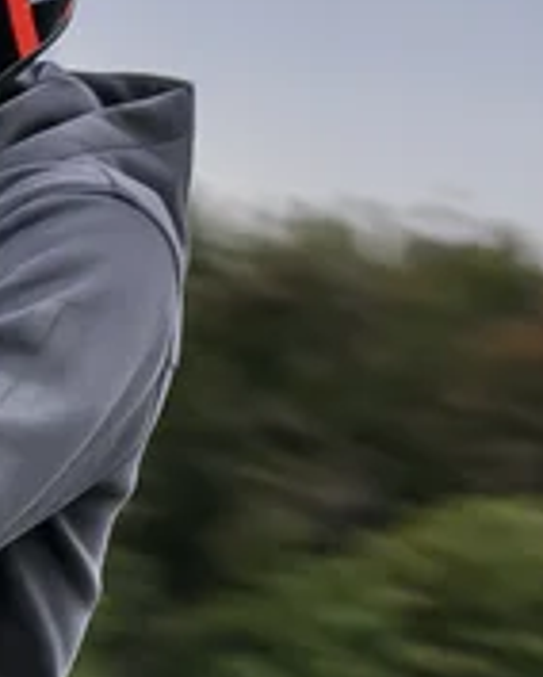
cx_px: -1373
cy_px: 1197
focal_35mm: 509
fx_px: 10207
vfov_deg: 3.8
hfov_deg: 3.0
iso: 320
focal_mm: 50
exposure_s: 1/250
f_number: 5.6
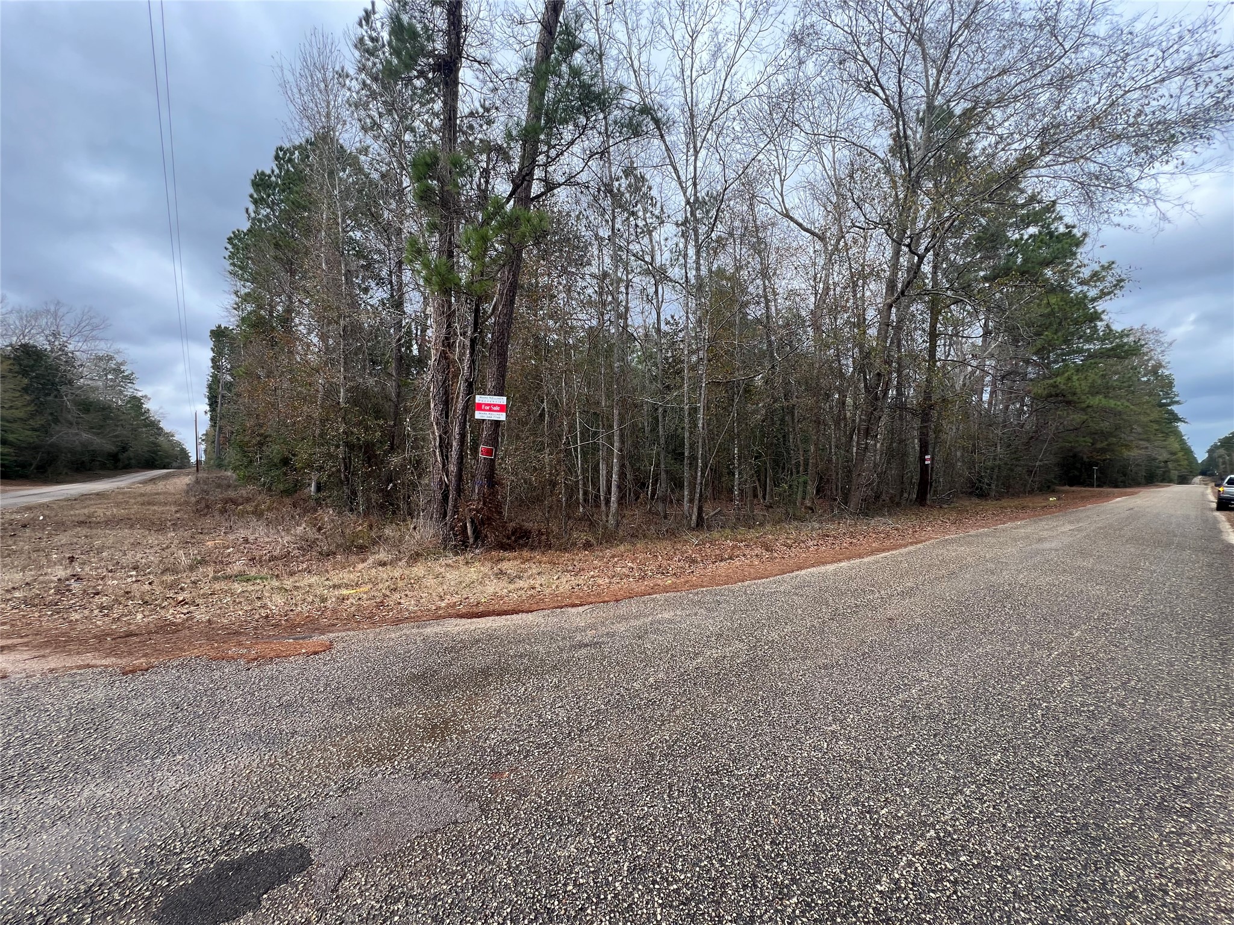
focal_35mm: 13
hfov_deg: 106.2
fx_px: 463
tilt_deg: +1.1
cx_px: 617
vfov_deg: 89.9
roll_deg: +0.0
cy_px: 462
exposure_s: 1/326
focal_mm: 1.57
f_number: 1.8
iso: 32
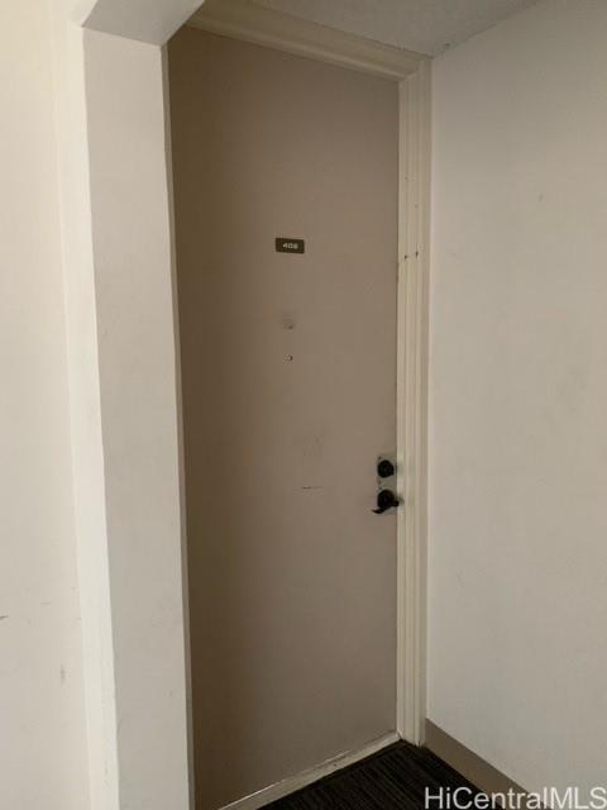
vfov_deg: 67.3
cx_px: 304
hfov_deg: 53.1
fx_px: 608
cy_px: 405
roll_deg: +2.2
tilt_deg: -5.7
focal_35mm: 26
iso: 400
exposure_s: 1/35
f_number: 1.8
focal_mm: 4.25
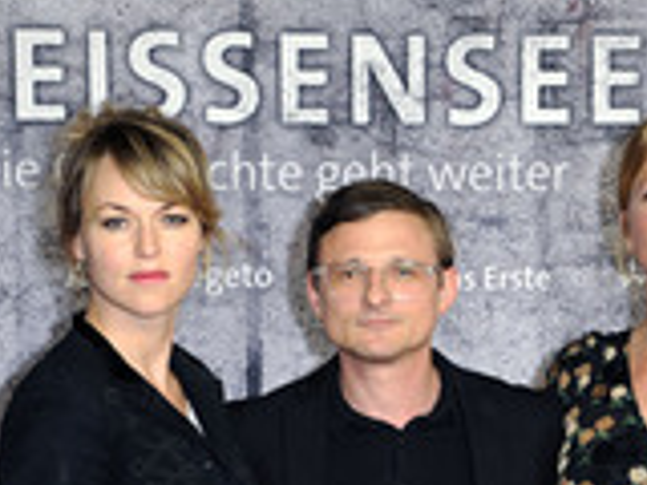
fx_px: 2430
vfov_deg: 11.3
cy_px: 473
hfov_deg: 15.2
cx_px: 340
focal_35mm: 130
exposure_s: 1/160
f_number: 5.6
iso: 640
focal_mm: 48
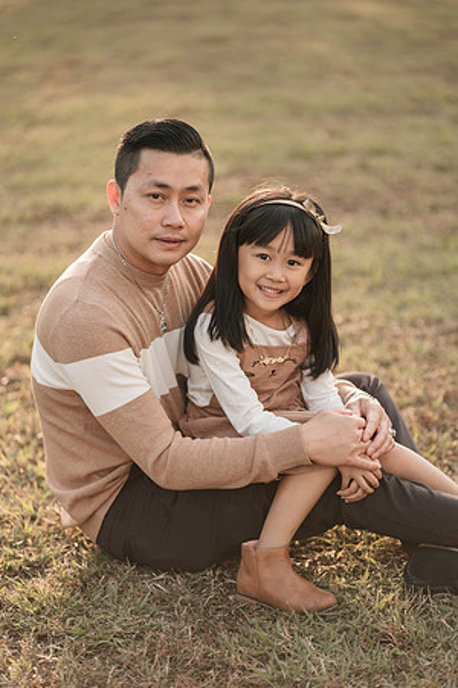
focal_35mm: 85
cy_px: 344
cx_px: 229
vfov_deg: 23.9
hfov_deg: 16.1
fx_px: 1622
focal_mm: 85
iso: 100
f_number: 2
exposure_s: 1/640
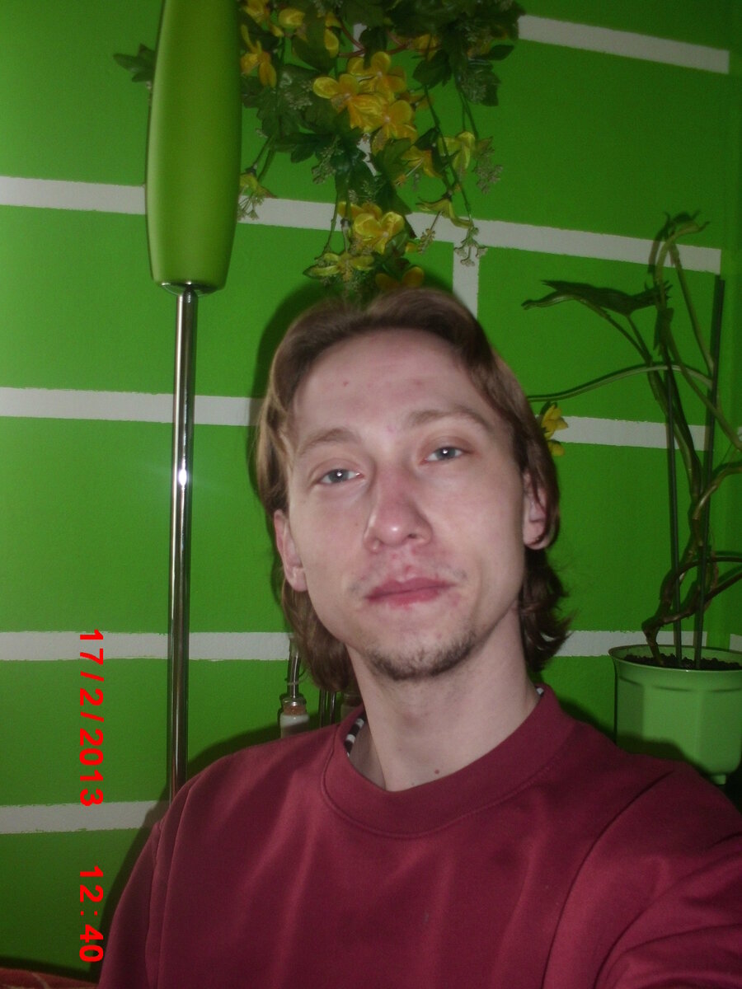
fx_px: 1029
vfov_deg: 51.4
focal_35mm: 36
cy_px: 494
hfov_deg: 39.7
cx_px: 371
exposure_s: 1/60
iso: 100
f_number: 2.9
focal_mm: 6.3
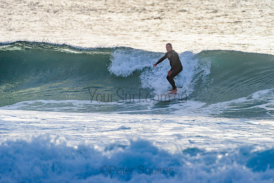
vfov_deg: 2.2
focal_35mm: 613
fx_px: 4669
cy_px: 72
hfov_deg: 3.4
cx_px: 168
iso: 180
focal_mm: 500
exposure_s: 1/2000
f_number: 5.6
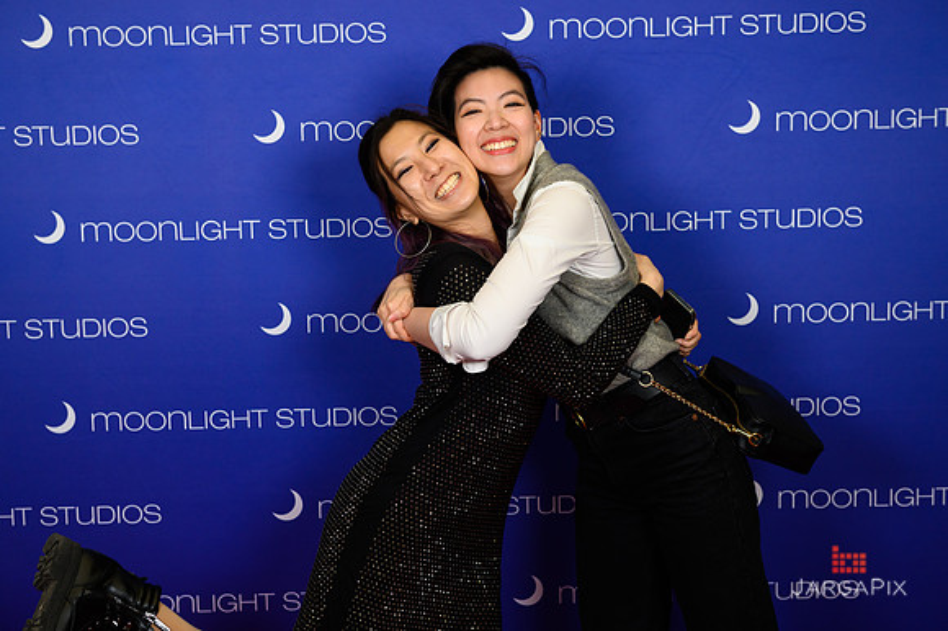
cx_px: 474
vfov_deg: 24.6
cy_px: 316
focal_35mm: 55
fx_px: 1447
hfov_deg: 36.3
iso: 800
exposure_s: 1/200
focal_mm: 55
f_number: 5
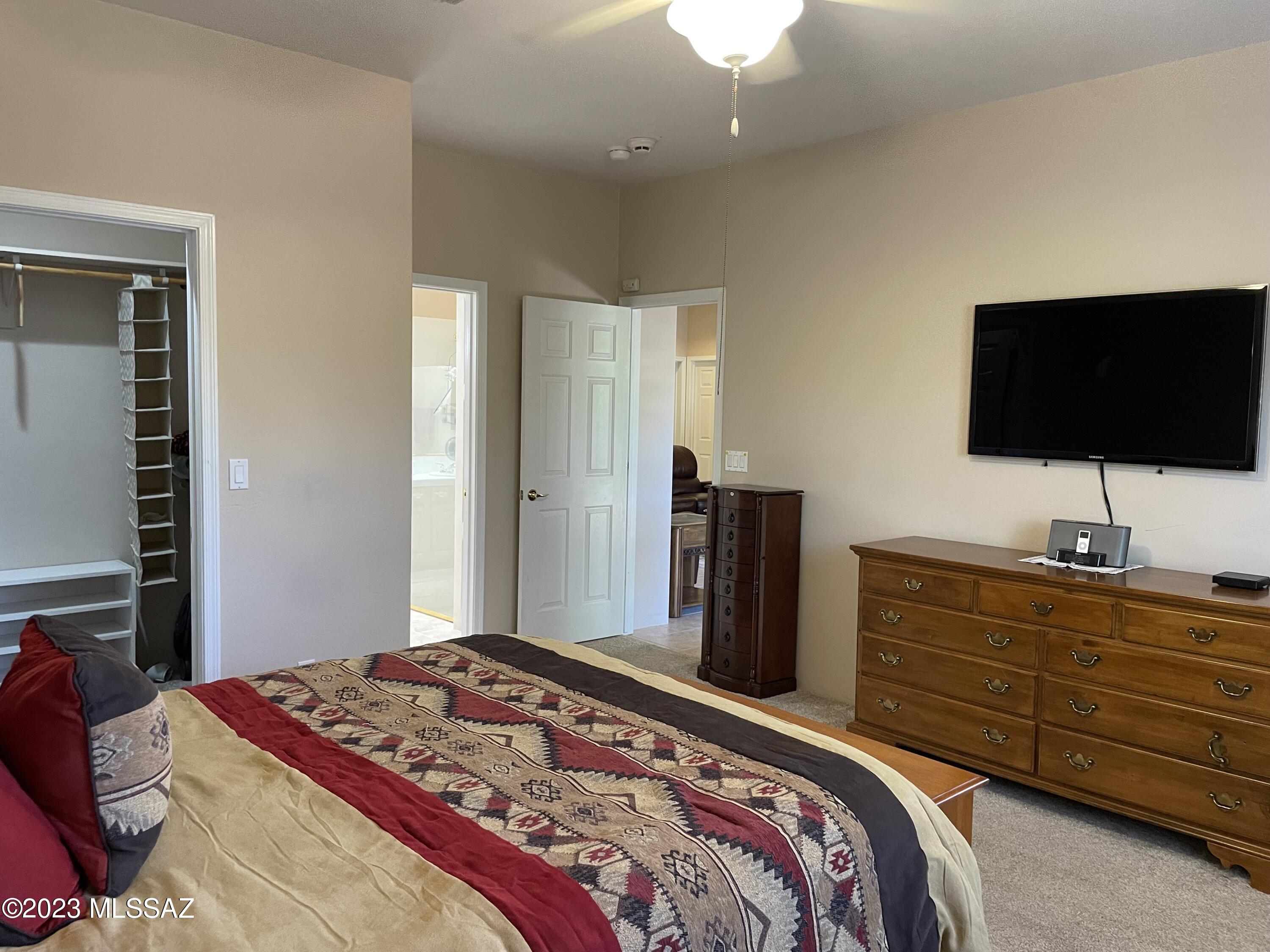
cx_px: 635
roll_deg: -0.5
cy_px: 476
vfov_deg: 53.1
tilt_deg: -5.0
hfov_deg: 67.3
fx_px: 954
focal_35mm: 26
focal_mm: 4.2
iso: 200
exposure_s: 1/60
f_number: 1.6
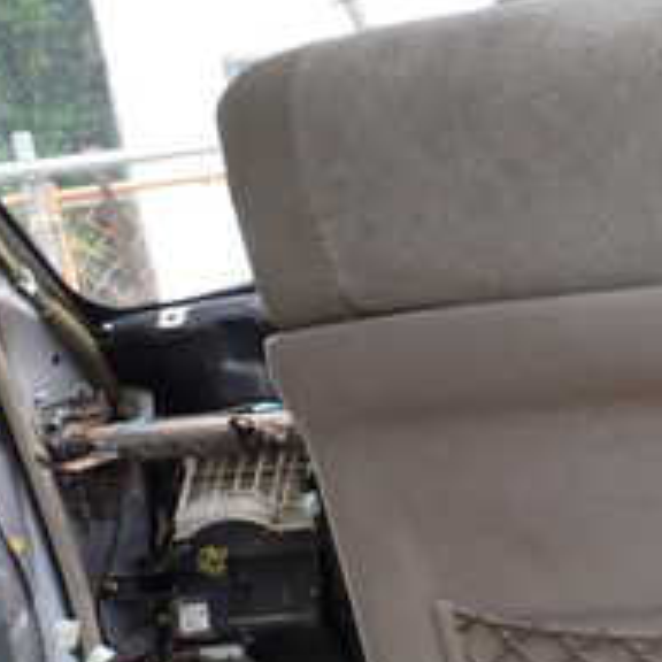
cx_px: 876
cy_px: 548
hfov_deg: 19.2
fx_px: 1796
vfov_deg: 20.6
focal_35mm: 83
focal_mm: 5.4
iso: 100
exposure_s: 1/100
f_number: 3.2
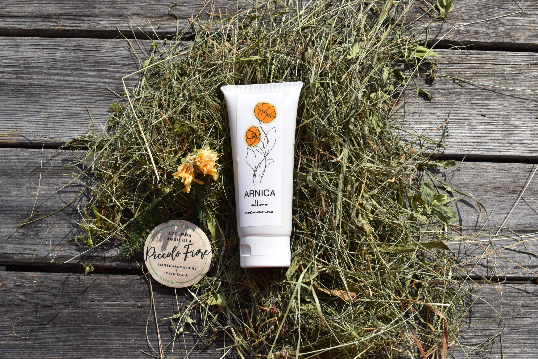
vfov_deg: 33.0
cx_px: 269
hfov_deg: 47.9
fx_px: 605
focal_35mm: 40
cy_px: 180
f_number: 11
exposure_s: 1/500
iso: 200
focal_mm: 27
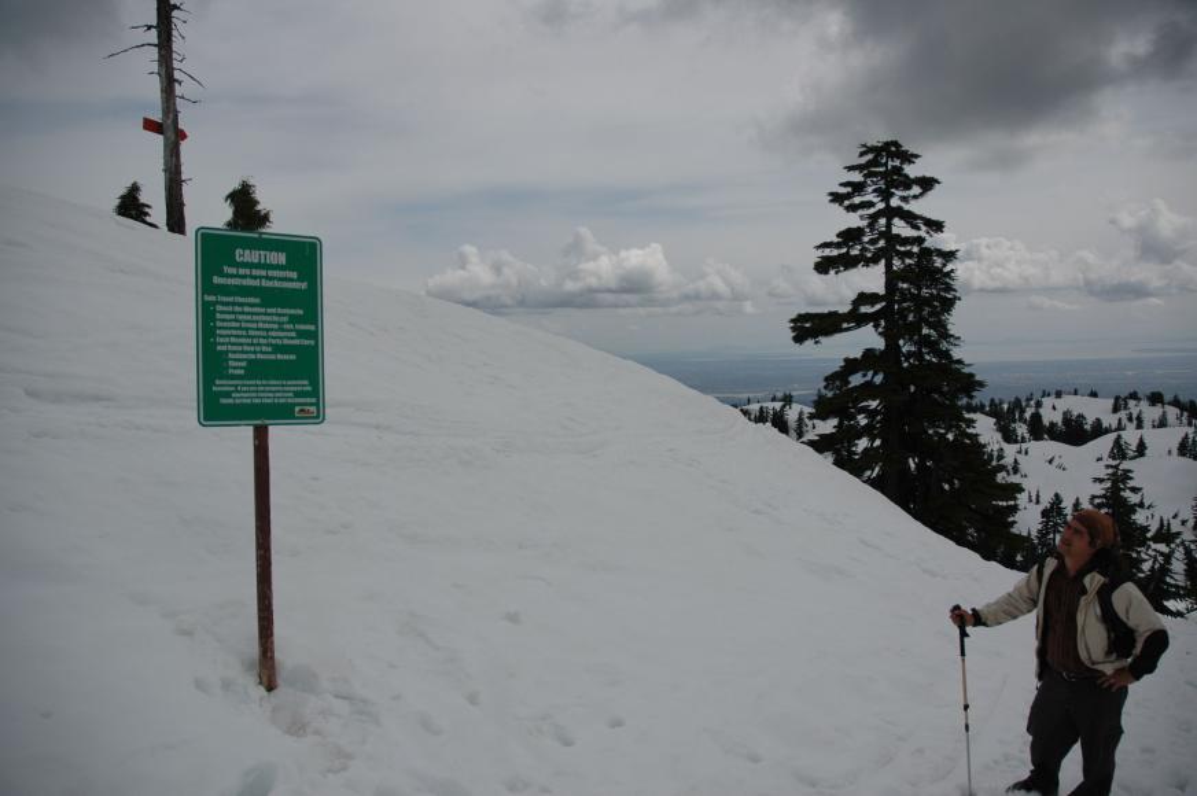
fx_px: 897
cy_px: 398
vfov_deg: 47.9
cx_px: 598
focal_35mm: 27
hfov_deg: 67.4
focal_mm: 18
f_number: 3.5
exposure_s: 1/5000
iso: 200
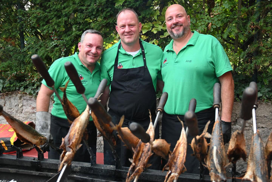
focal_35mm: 39
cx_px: 136
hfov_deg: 49.6
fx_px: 295
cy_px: 91
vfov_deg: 34.2
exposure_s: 1/200
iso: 400
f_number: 3.2
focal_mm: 26
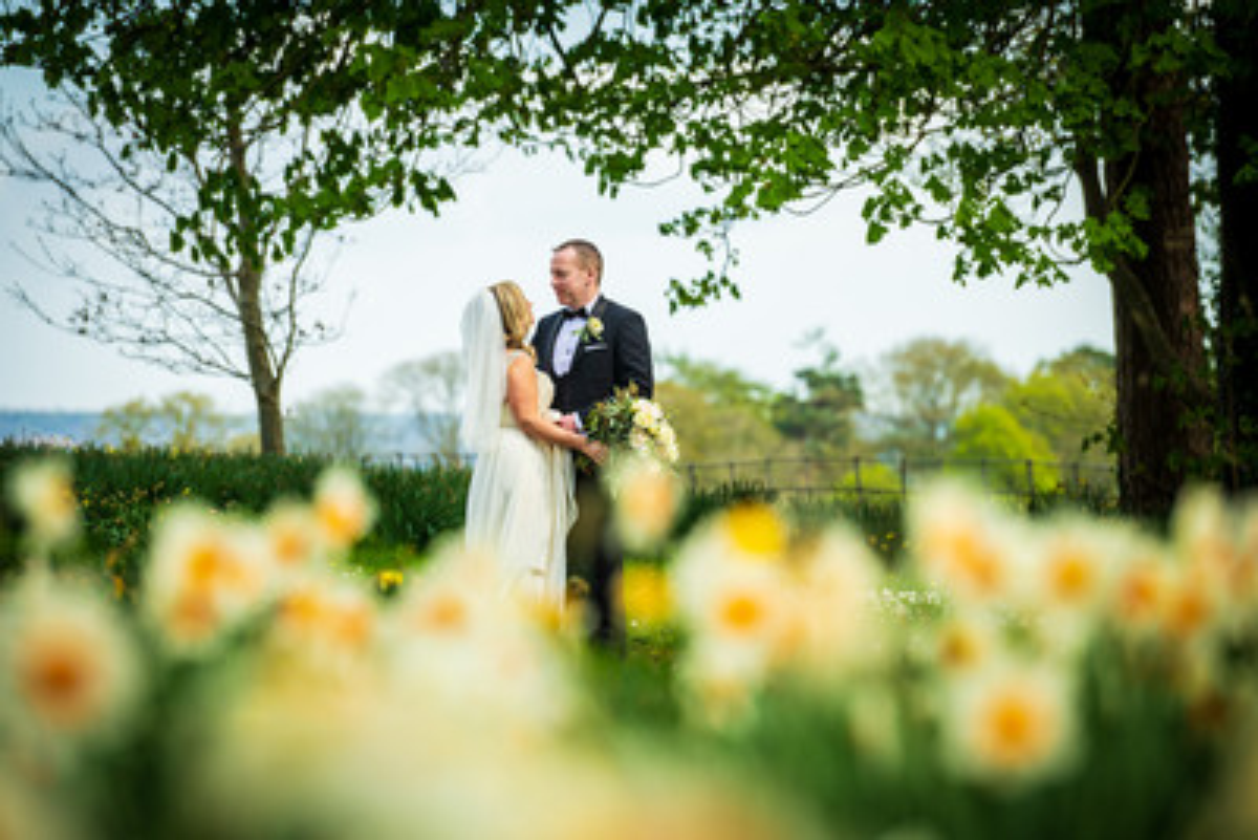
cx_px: 629
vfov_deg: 7.1
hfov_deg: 10.6
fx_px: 6790
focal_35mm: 194
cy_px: 420
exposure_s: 1/500
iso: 160
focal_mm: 190
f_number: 4.5
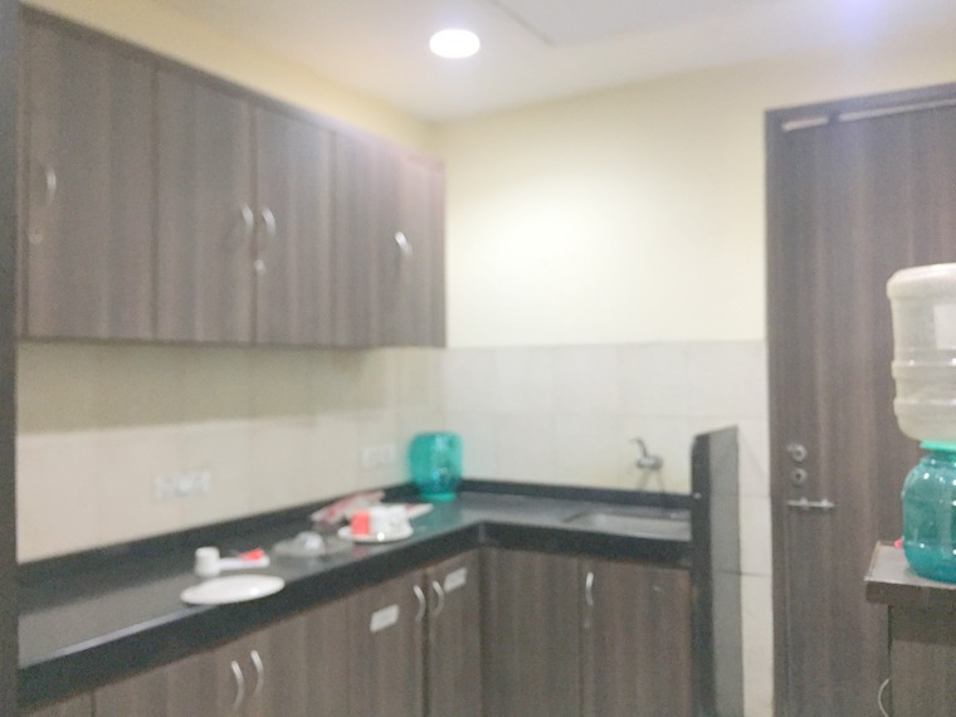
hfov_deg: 61.7
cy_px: 358
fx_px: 801
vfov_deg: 48.2
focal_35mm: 29
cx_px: 478
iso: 250
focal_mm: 4.15
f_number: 2.2
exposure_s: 1/20
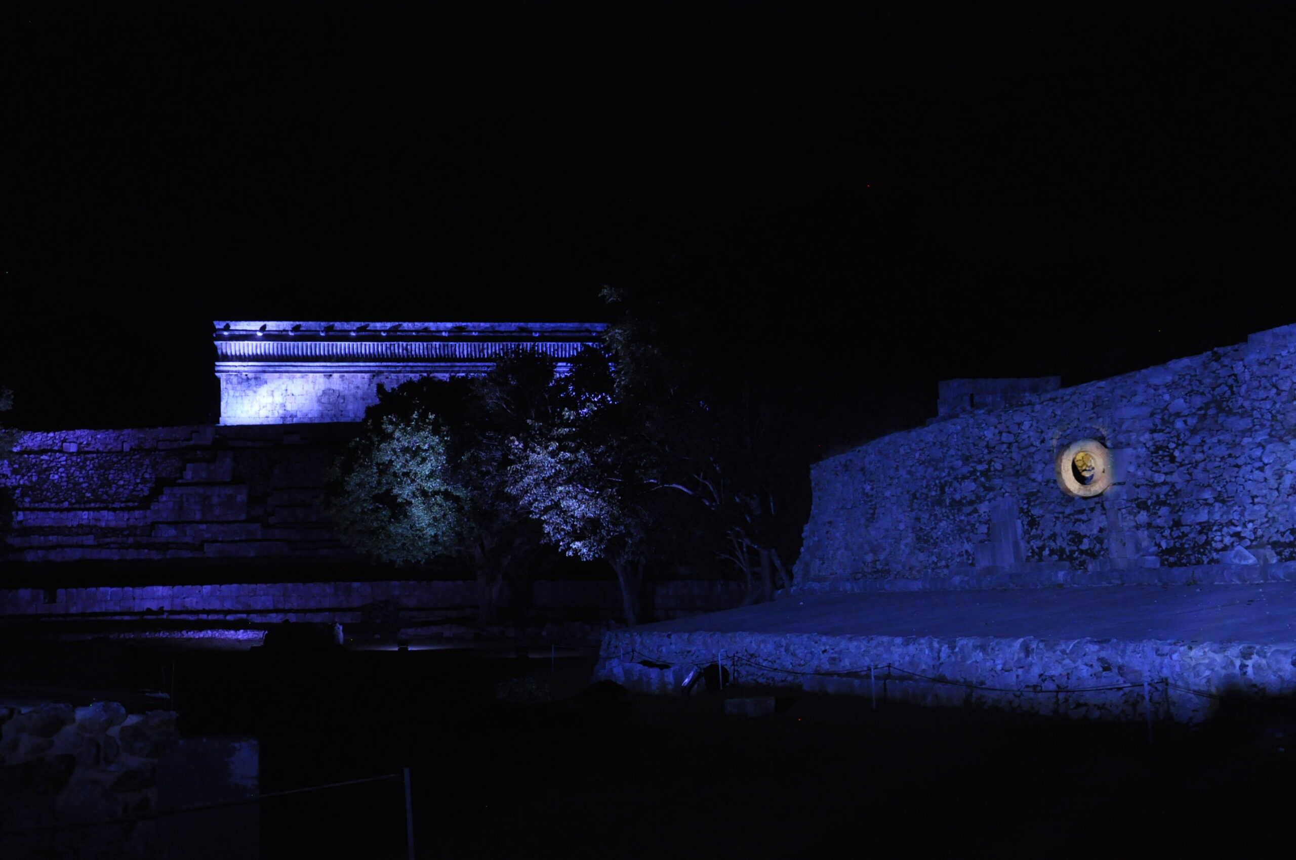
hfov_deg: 41.2
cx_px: 648
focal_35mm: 48
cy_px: 430
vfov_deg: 28.0
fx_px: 1726
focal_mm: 32
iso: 1250
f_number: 4.2
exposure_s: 1/10
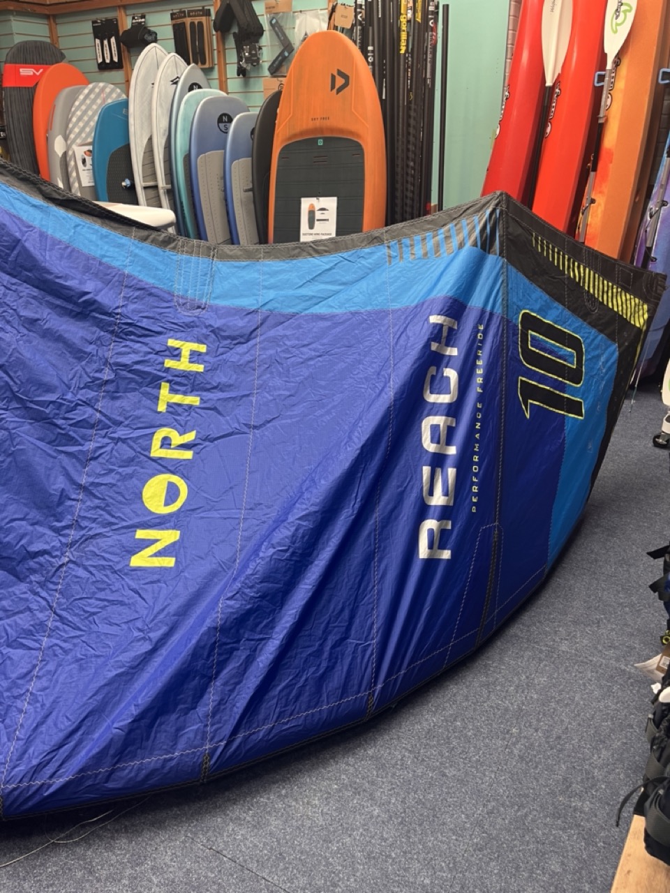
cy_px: 446
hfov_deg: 53.1
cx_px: 335
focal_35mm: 26
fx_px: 671
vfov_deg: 67.3
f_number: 1.6
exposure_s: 1/50
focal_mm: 5.1
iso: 80
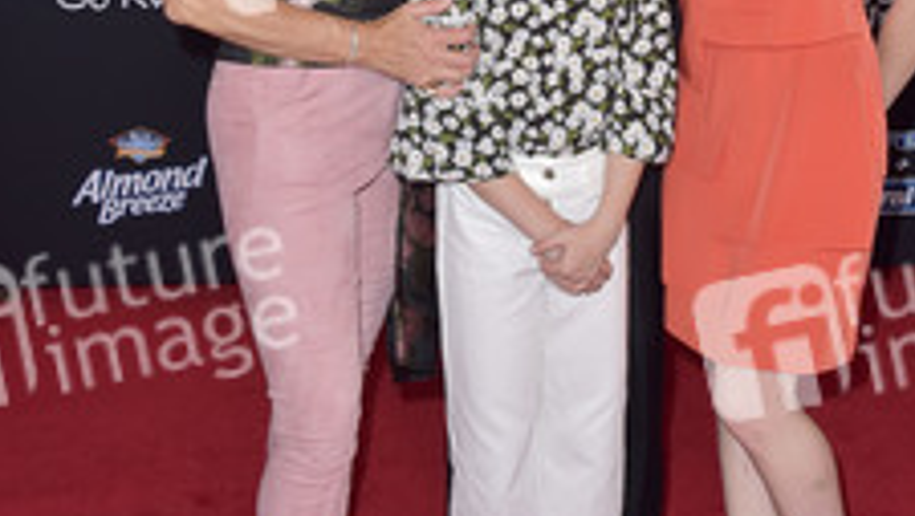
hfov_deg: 31.4
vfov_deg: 17.9
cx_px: 535
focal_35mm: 67
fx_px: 1627
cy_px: 122
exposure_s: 1/200
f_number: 7.1
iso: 500
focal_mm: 36
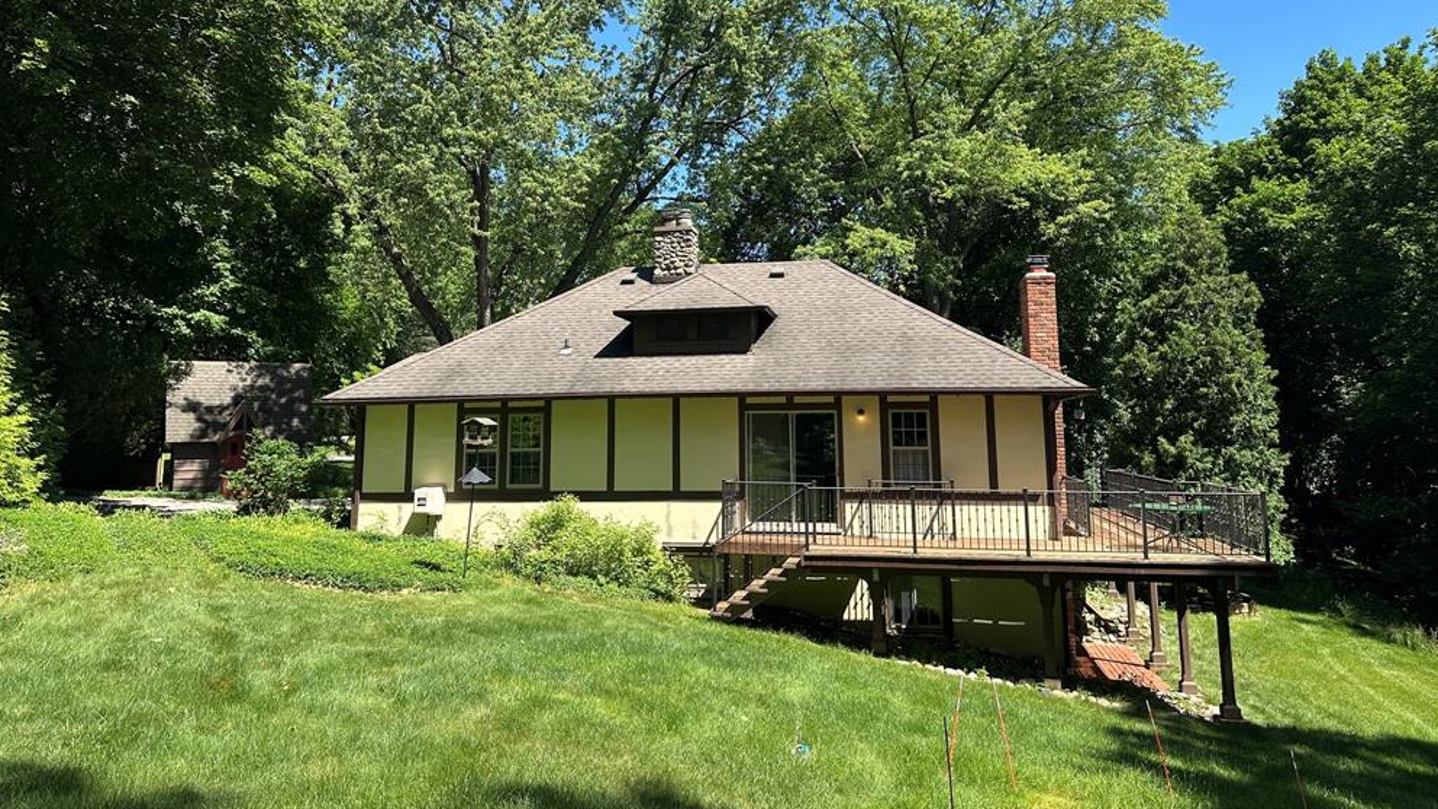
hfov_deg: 69.9
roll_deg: +0.4
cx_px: 709
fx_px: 1030
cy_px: 299
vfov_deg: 42.5
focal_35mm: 27
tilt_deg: +9.3
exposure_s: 1/1692
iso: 80
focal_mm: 6.86
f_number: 1.78
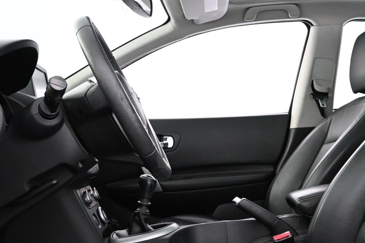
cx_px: 185
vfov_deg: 27.0
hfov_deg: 39.6
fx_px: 507
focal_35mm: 50
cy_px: 118
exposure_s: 1/60
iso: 3600
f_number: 3.5
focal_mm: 16
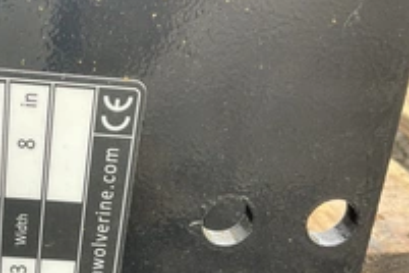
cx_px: 57
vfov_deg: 22.2
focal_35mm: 60
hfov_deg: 32.1
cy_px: 236
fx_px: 682
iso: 40
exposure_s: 1/122
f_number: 1.8
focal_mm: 3
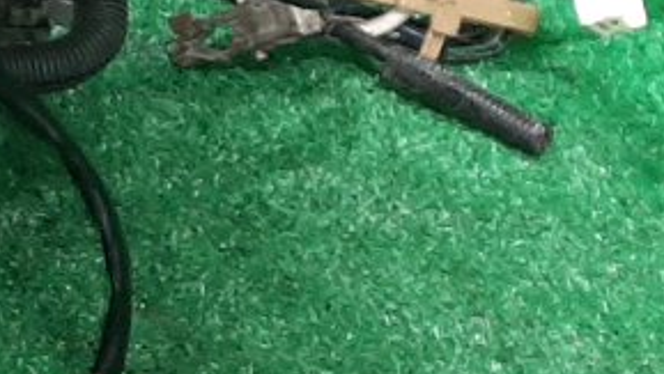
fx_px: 2484
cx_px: -908
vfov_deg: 8.2
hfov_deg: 12.2
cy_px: -344
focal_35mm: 141
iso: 178
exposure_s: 1/33
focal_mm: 3.93
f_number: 1.7
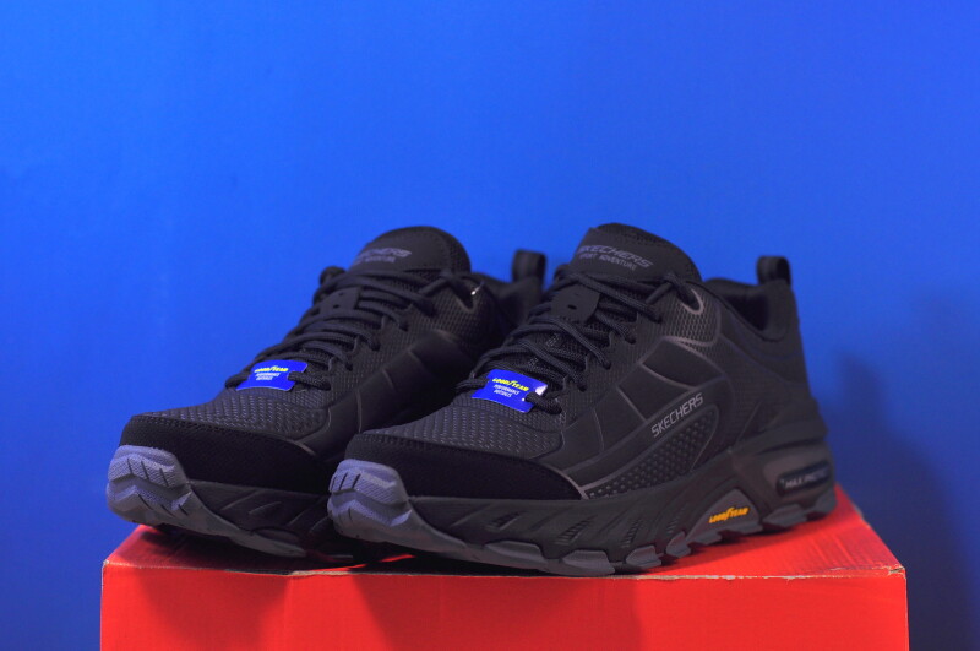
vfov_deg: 18.1
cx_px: 490
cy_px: 326
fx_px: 2039
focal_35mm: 75
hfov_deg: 27.0
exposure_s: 1/320
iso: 250
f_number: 3.2
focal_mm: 50
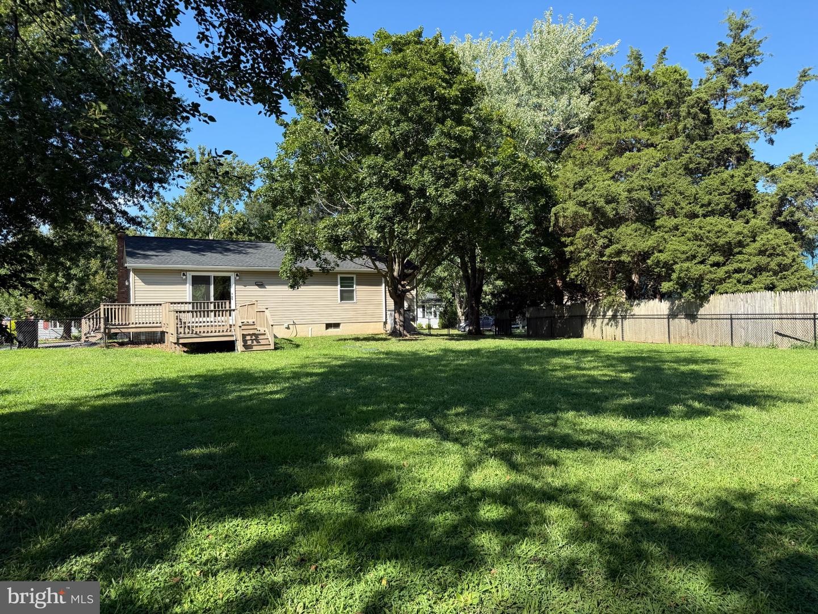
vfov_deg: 56.8
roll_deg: +1.4
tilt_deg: +1.8
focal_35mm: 24
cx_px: 409
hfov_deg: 71.6
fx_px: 567
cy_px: 307
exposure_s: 1/2169
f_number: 1.78
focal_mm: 6.76
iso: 80
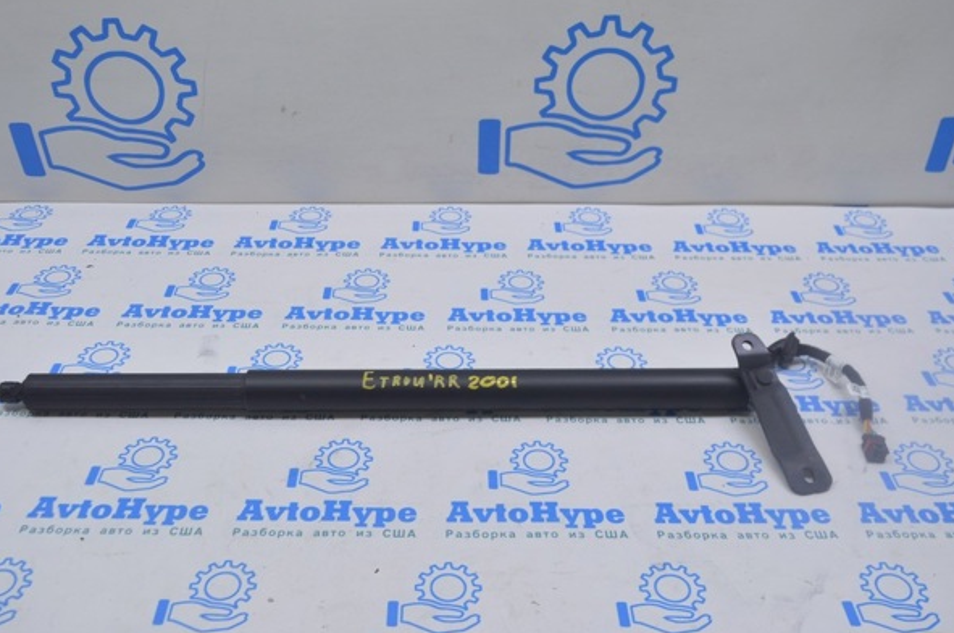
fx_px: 1032
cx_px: 447
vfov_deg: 34.1
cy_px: 296
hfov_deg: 49.6
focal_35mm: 39
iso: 400
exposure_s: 1/30
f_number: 5.6
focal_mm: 24
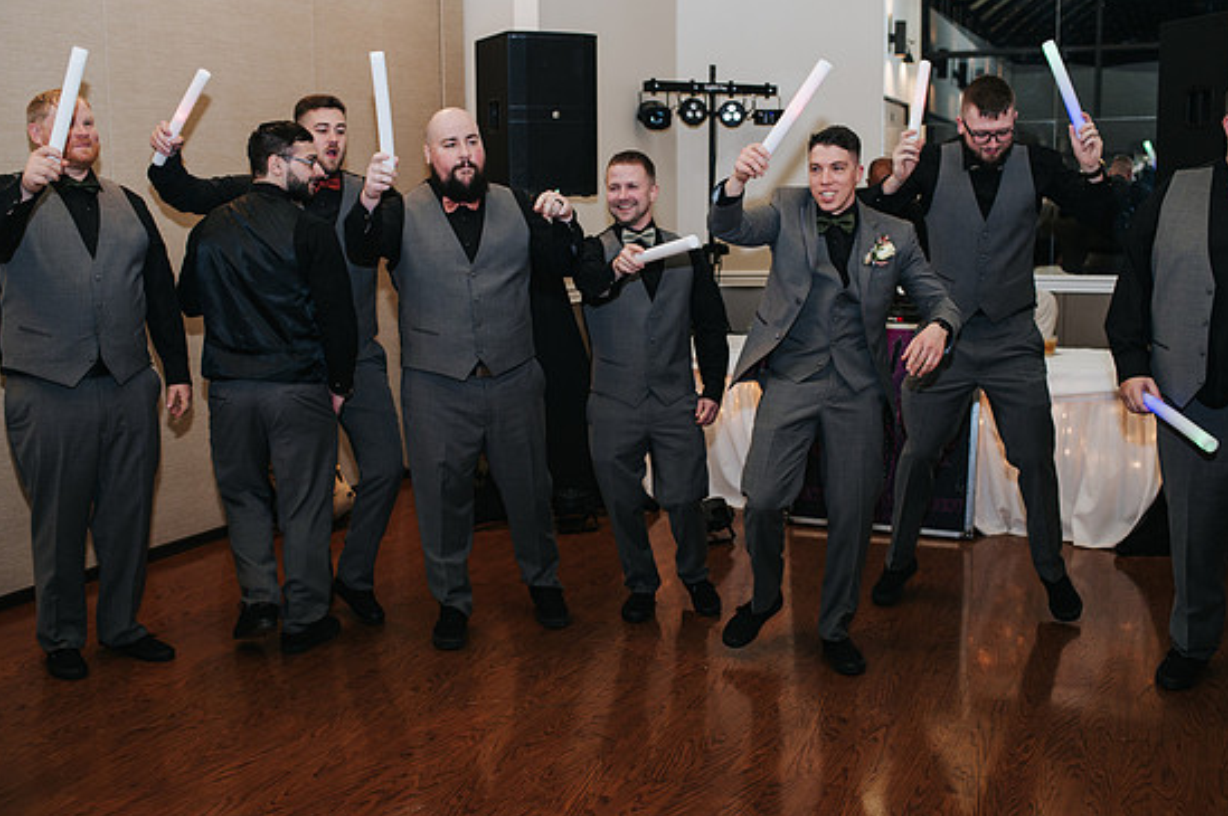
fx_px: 1261
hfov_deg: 51.9
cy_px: 391
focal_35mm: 37
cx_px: 620
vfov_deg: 35.9
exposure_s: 1/200
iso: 800
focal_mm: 35
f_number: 3.2
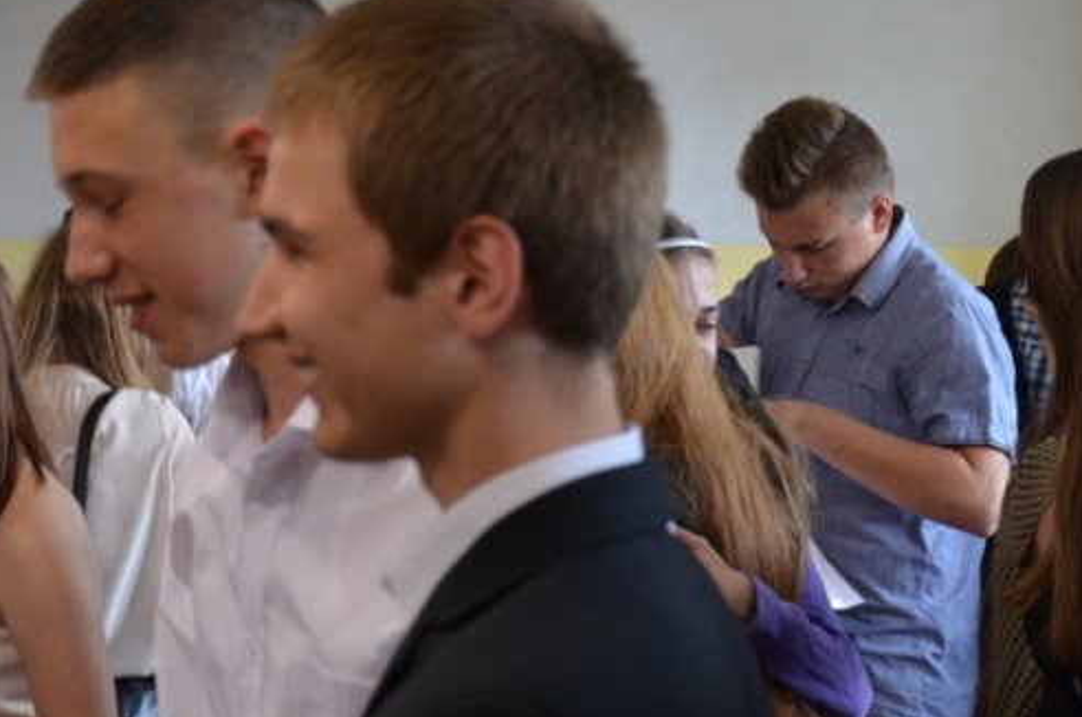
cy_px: 306
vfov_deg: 11.6
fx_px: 3540
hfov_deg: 17.4
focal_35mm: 118
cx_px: 468
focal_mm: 42
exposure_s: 1/60
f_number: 4.8
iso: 800
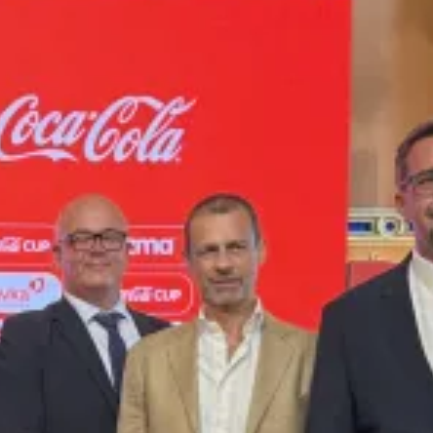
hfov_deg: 19.7
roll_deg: +0.0
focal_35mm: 86
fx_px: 1217
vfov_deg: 19.3
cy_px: 477
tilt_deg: -0.8
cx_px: 18
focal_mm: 6.76
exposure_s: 1/47
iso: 800
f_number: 1.78
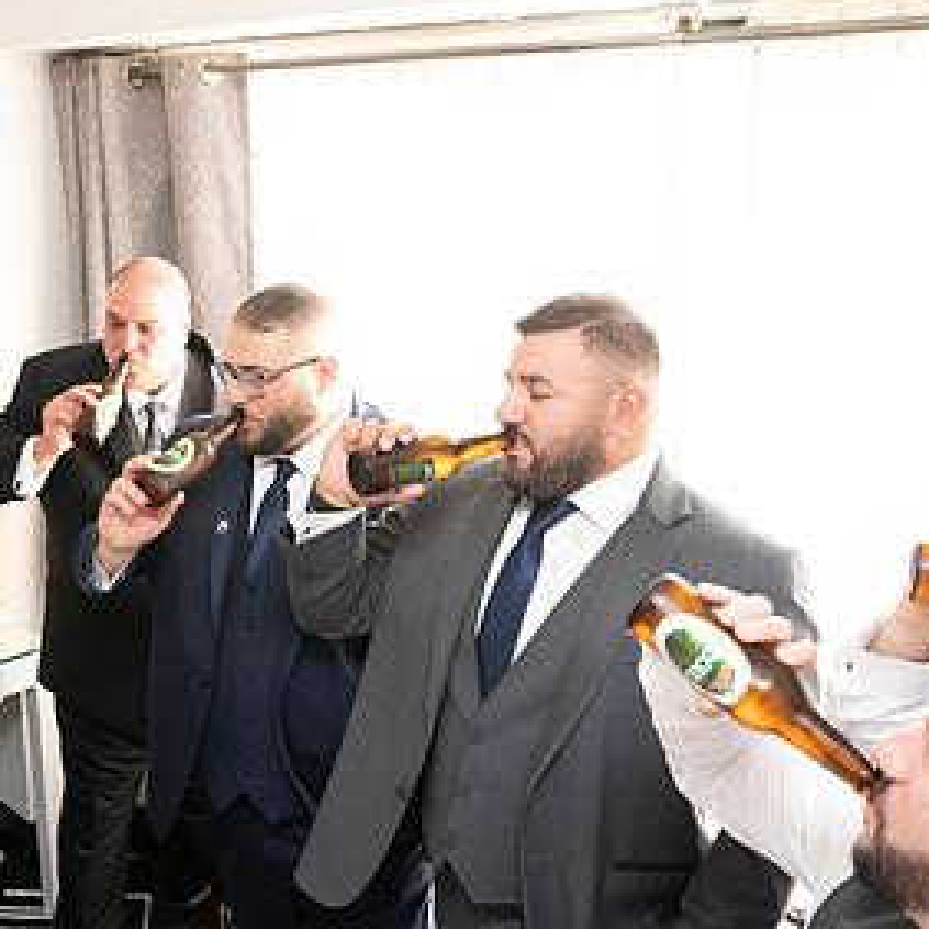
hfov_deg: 39.1
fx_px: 1275
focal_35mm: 42
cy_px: 405
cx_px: 244
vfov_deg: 40.0
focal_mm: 24
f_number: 2.8
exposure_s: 1/100
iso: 800
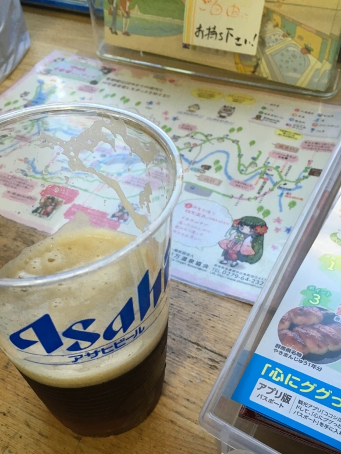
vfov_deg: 48.9
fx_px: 499
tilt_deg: -46.4
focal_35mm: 38
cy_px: 253
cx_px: 162
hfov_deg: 37.7
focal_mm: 4.15
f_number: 2.2
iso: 40
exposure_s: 1/30
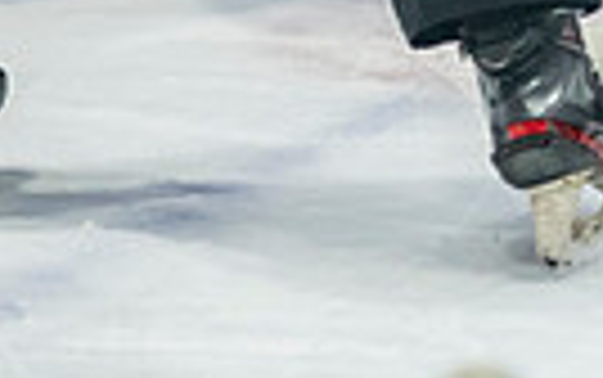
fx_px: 9013
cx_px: 729
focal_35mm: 548
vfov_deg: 2.4
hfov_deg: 3.8
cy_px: -688
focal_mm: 92
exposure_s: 1/1000
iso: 1600
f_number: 3.2
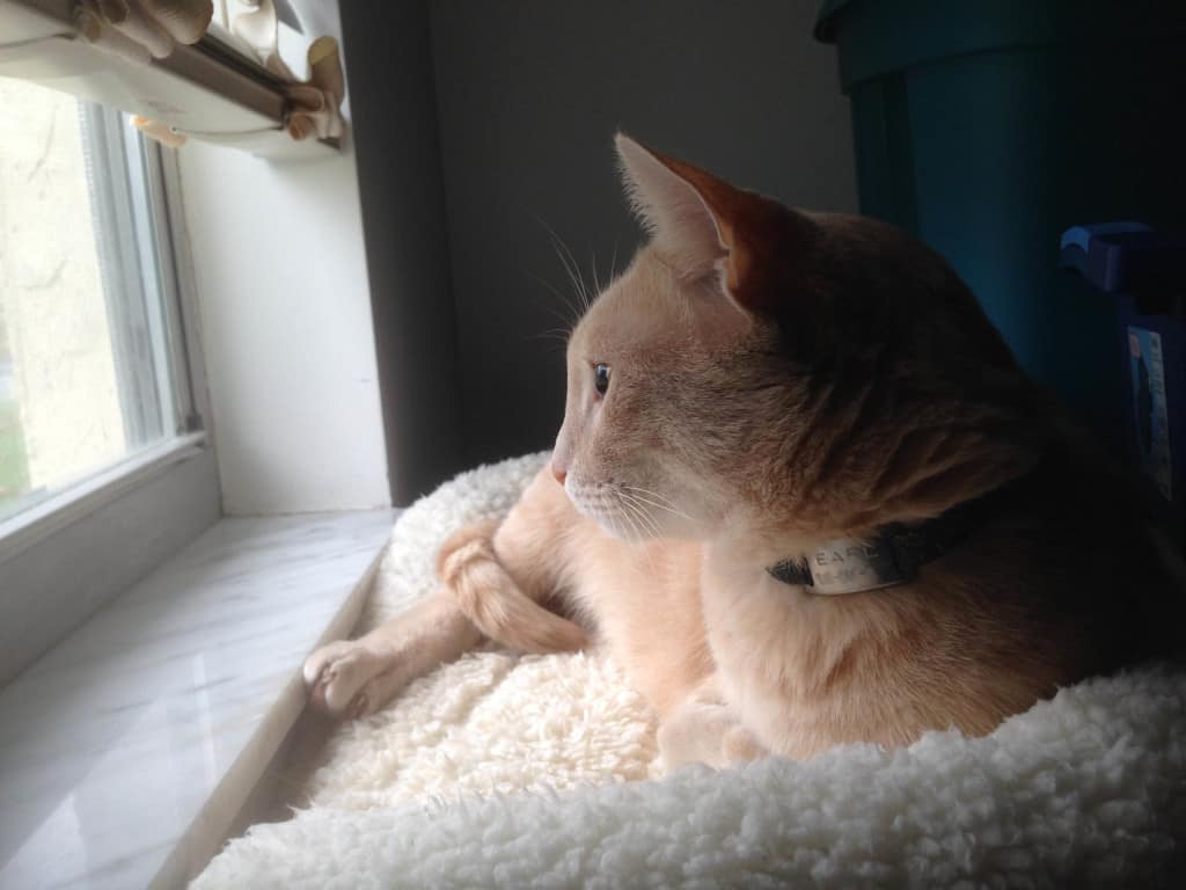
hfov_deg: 55.4
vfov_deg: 42.9
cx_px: 593
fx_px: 1131
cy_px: 445
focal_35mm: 33
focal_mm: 4.12
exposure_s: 1/60
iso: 64
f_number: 2.4
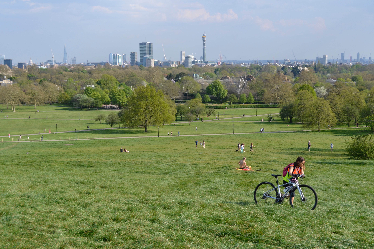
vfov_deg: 28.1
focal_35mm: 48
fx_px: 499
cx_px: 187
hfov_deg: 41.1
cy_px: 124
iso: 100
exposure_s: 1/200
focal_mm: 32
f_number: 7.1
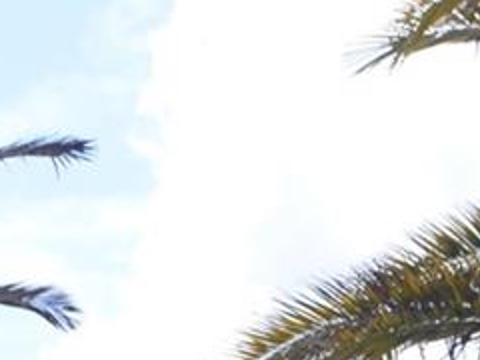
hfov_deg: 9.3
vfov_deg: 6.5
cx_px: -12
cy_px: 993
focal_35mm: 211
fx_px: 2926
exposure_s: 1/200
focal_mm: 22
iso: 100
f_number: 6.3
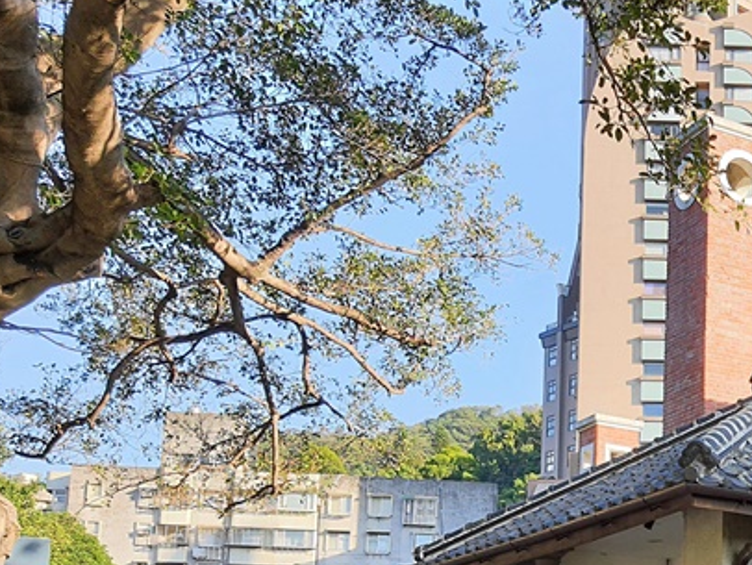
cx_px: 902
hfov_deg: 26.8
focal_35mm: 64
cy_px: 548
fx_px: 1391
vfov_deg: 22.2
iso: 50
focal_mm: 4.32
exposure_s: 1/414
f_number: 1.7
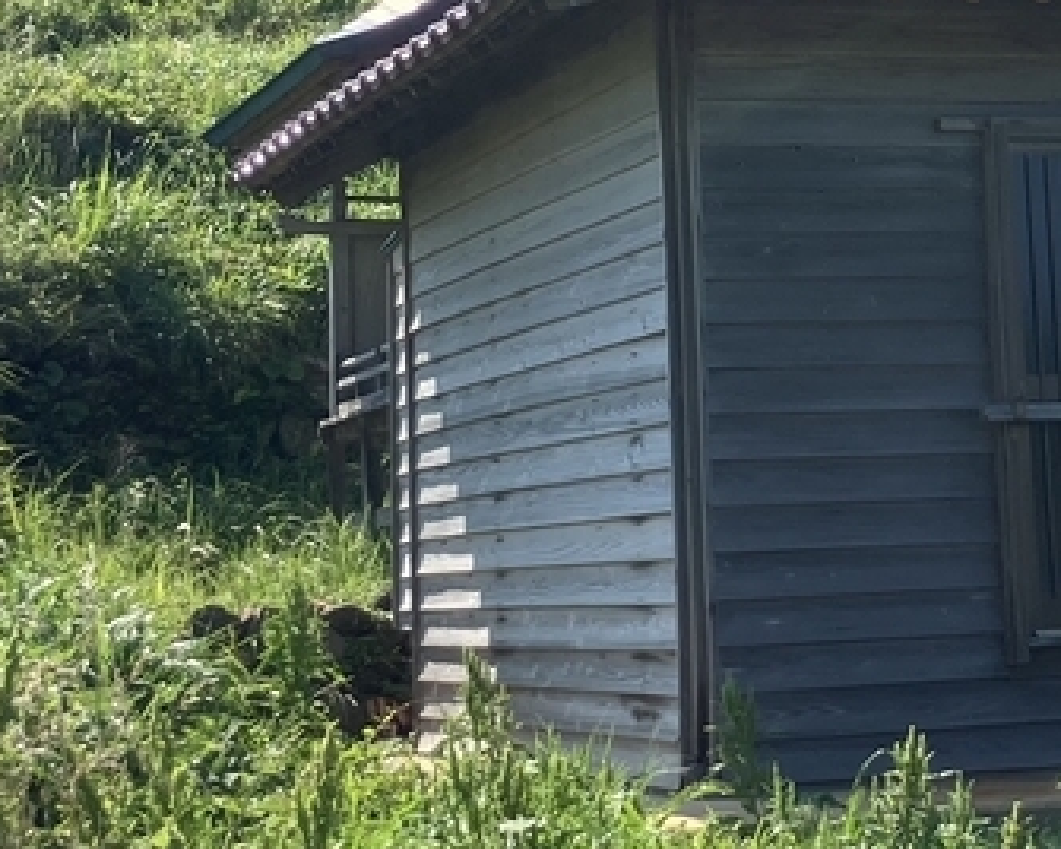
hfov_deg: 19.5
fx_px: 3077
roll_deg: +2.2
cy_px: 234
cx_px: 738
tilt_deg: +7.6
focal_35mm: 98
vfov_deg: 15.6
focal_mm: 3.99
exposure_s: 1/1736
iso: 32
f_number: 1.8
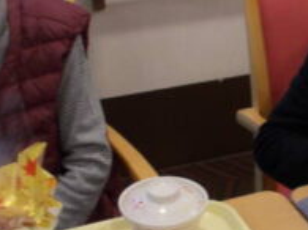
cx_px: 232
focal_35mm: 80
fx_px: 711
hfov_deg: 24.2
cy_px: 140
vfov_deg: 18.4
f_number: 3.2
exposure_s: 1/25
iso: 125
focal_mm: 4.6
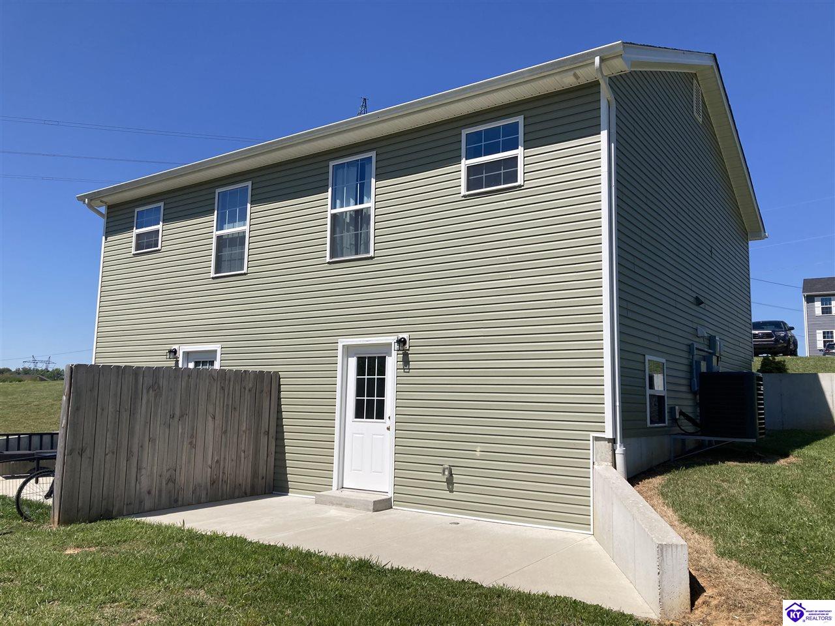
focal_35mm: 28
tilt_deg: +8.1
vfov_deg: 49.7
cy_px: 313
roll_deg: -1.0
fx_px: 675
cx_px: 418
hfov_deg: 63.4
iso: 20
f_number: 1.8
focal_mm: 3.99
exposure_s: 1/3247
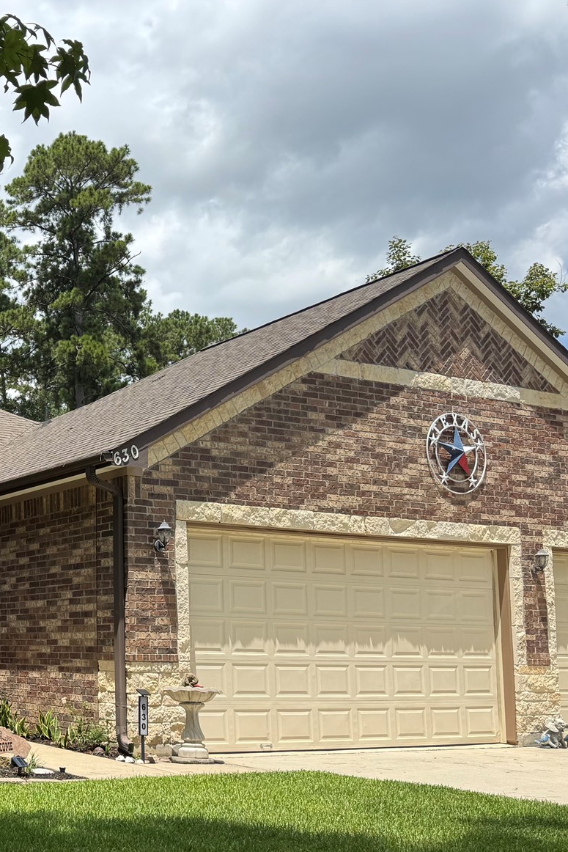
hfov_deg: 28.1
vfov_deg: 44.3
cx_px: -40
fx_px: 1041
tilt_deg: +6.6
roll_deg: -0.4
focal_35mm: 44
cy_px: 509
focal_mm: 6.76
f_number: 1.78
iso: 80
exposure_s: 1/3802
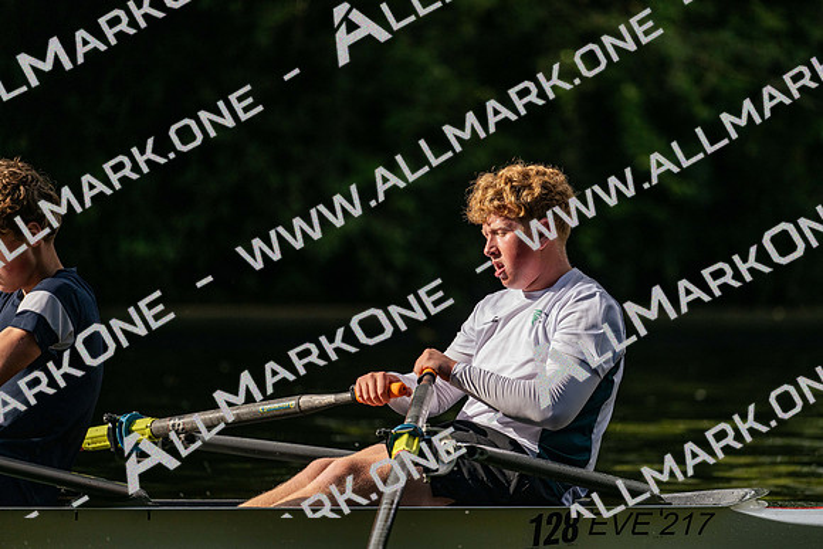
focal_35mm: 400
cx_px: 412
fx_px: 9151
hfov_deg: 5.1
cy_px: 274
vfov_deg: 3.4
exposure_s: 1/2500
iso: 400
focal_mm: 400
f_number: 4.5
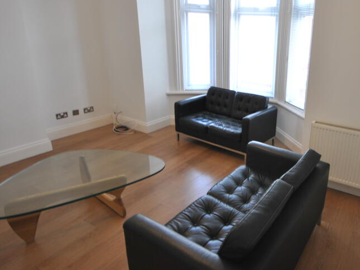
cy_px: 106
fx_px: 239
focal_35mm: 23
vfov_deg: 58.3
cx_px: 259
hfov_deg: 70.2
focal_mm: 10
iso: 100
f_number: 4
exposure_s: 1/6
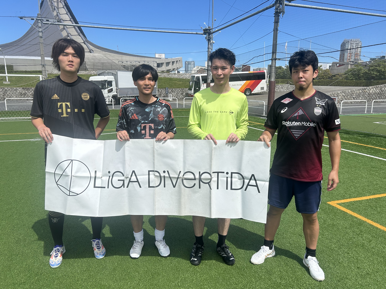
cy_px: 144
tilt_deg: -11.1
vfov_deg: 53.1
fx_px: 290
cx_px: 193
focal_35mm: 26
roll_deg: +0.0
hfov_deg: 67.3
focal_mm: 5.7
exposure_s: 1/6211
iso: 50
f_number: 1.5
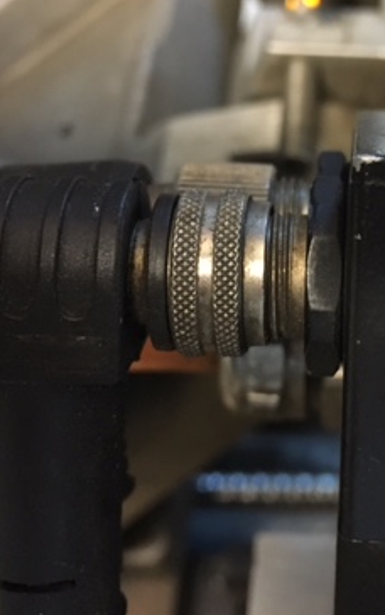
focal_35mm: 54
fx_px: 905
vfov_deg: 37.2
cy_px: 218
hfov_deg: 22.9
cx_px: 395
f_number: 2.2
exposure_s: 1/17
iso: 250
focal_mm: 4.15
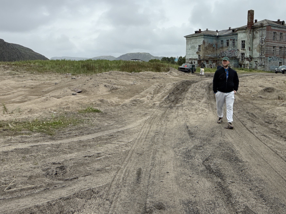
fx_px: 264
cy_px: 69
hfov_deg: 56.4
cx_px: 170
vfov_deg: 43.4
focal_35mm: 32
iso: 50
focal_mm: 2.22
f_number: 2.2
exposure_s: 1/1613
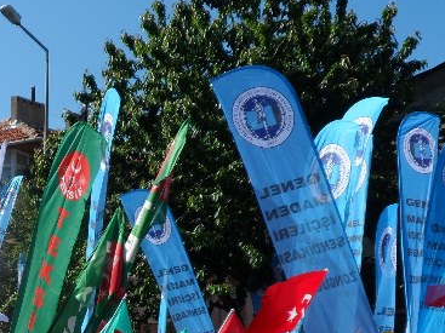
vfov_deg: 23.2
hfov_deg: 29.2
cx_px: -19
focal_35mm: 61
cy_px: 320
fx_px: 784
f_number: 3.1
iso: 80
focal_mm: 4.9
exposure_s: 1/750
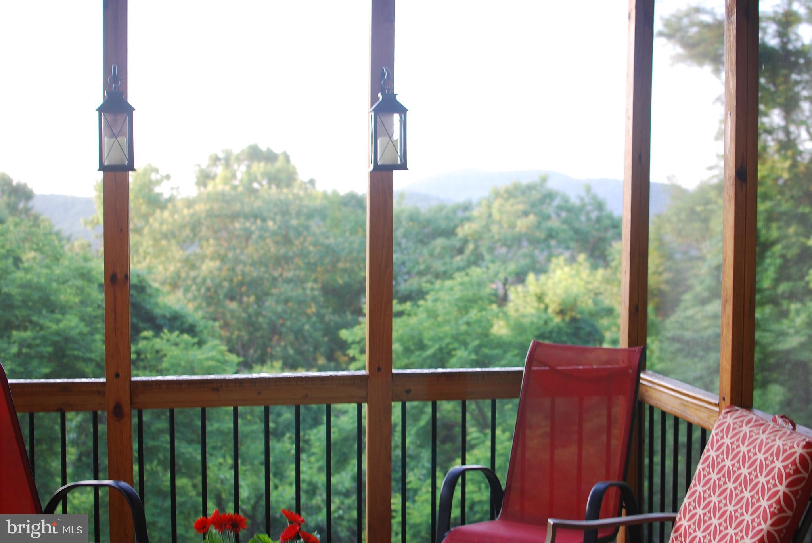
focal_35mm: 52
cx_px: 406
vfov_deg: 25.8
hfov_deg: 37.8
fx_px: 1185
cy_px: 272
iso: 250
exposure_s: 1/60
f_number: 2.8
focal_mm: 35
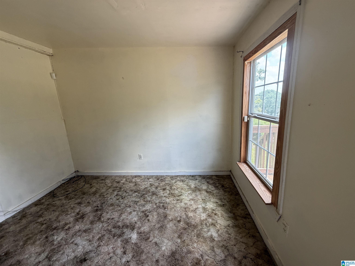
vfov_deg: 85.7
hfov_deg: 102.1
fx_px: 144
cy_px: 133
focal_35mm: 14
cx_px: 178
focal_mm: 2.22
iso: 160
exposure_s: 1/121
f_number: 2.2
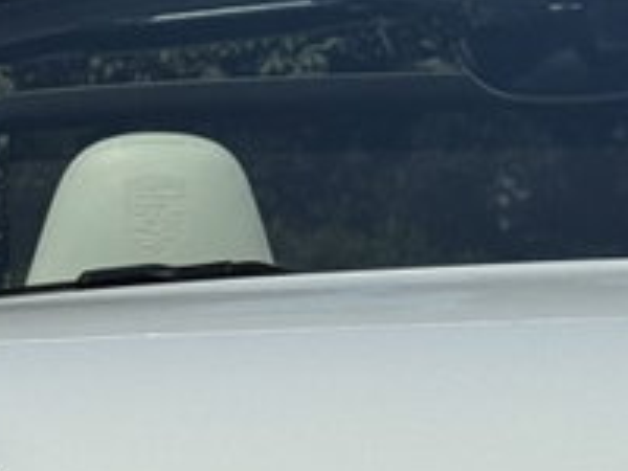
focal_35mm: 246
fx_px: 4463
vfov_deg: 5.9
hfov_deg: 7.9
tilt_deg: -3.3
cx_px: -242
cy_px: 917
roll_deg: -1.4
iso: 80
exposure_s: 1/5587
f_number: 1.78
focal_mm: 6.76
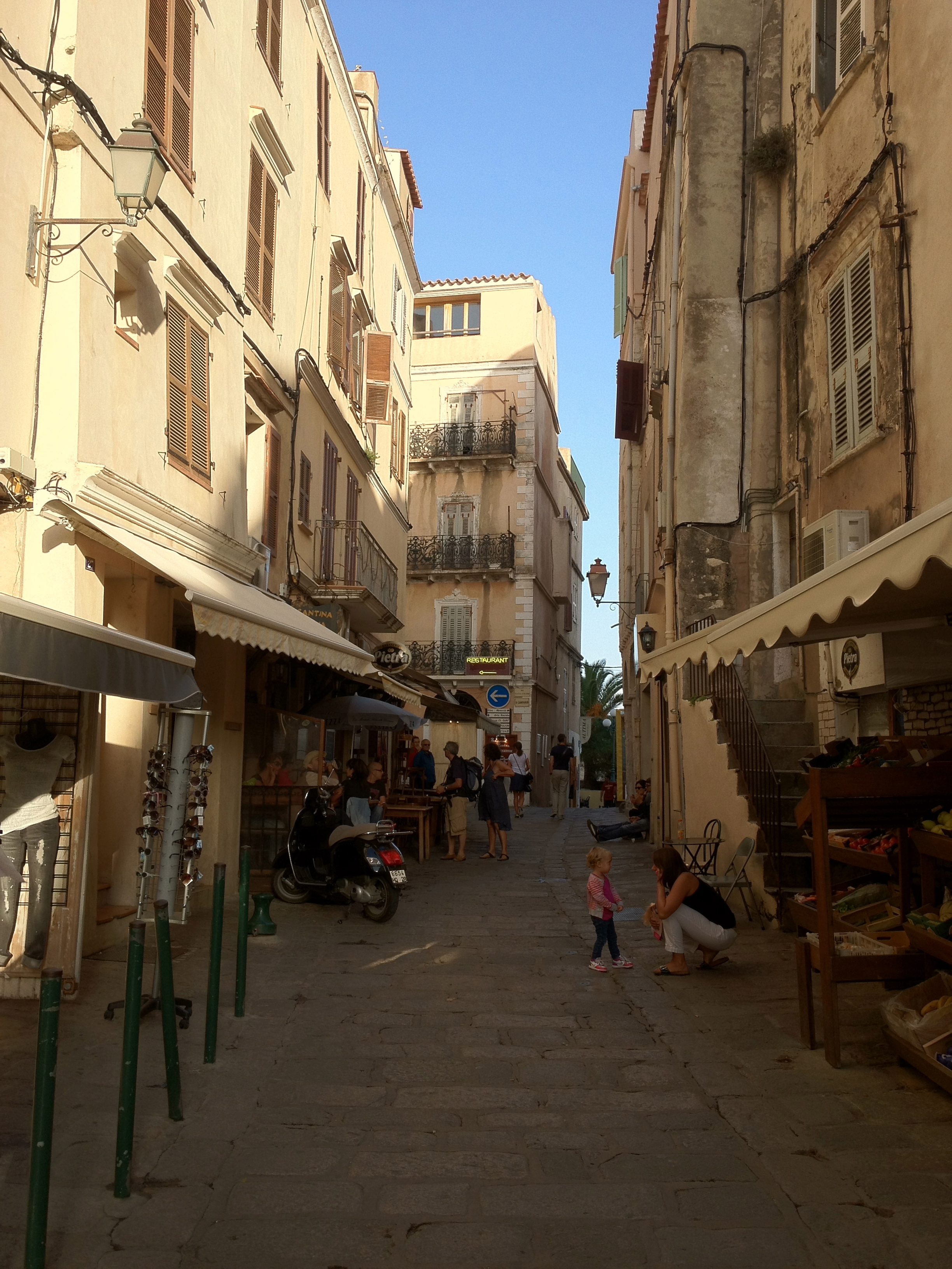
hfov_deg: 40.7
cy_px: 634
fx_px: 1283
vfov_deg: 52.6
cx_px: 476
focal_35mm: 35
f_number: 2.4
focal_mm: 4.28
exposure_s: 1/635
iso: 64
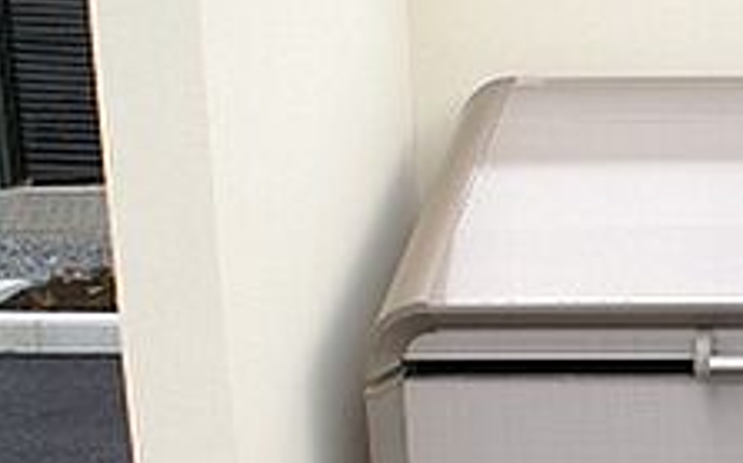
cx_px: 846
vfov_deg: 16.3
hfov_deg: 24.2
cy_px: 380
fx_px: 1598
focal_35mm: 79
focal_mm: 18
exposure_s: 1/60
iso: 100
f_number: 8
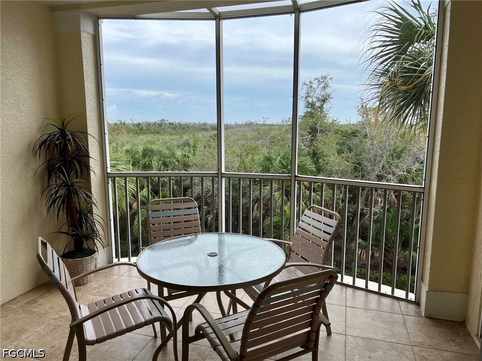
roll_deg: -0.5
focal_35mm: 26
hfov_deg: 67.3
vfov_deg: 53.1
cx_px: 241
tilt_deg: -7.8
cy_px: 180
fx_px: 362
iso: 50
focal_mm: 5.7
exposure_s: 1/1751
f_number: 1.5
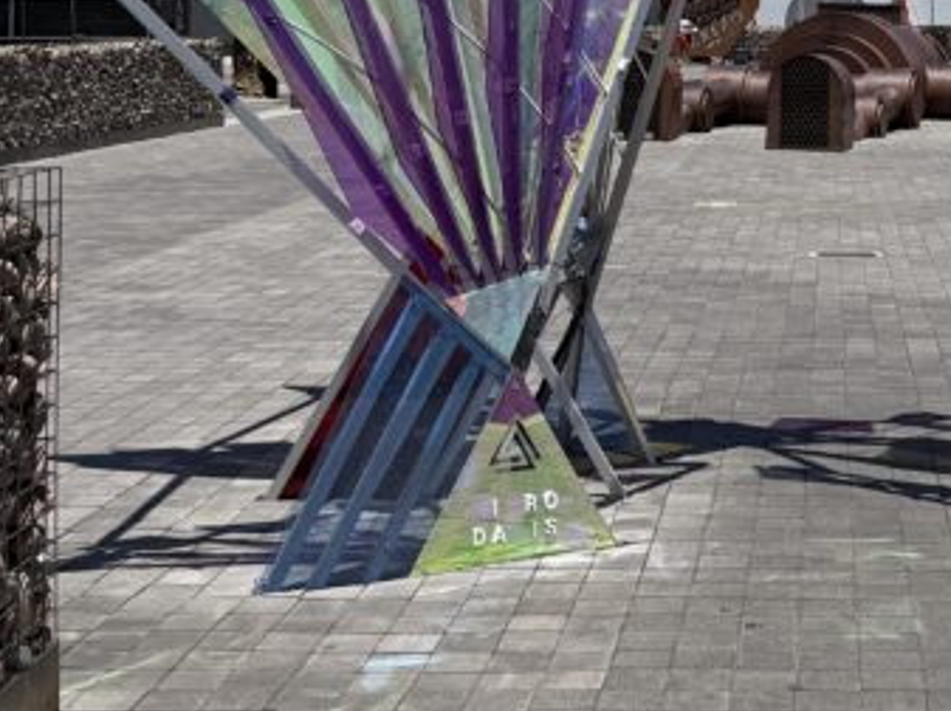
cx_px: 782
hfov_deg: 26.1
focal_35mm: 73
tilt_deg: +3.1
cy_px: -99
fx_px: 2003
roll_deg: -0.3
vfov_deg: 19.2
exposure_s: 1/5714
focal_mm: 6.76
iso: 80
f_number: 1.78
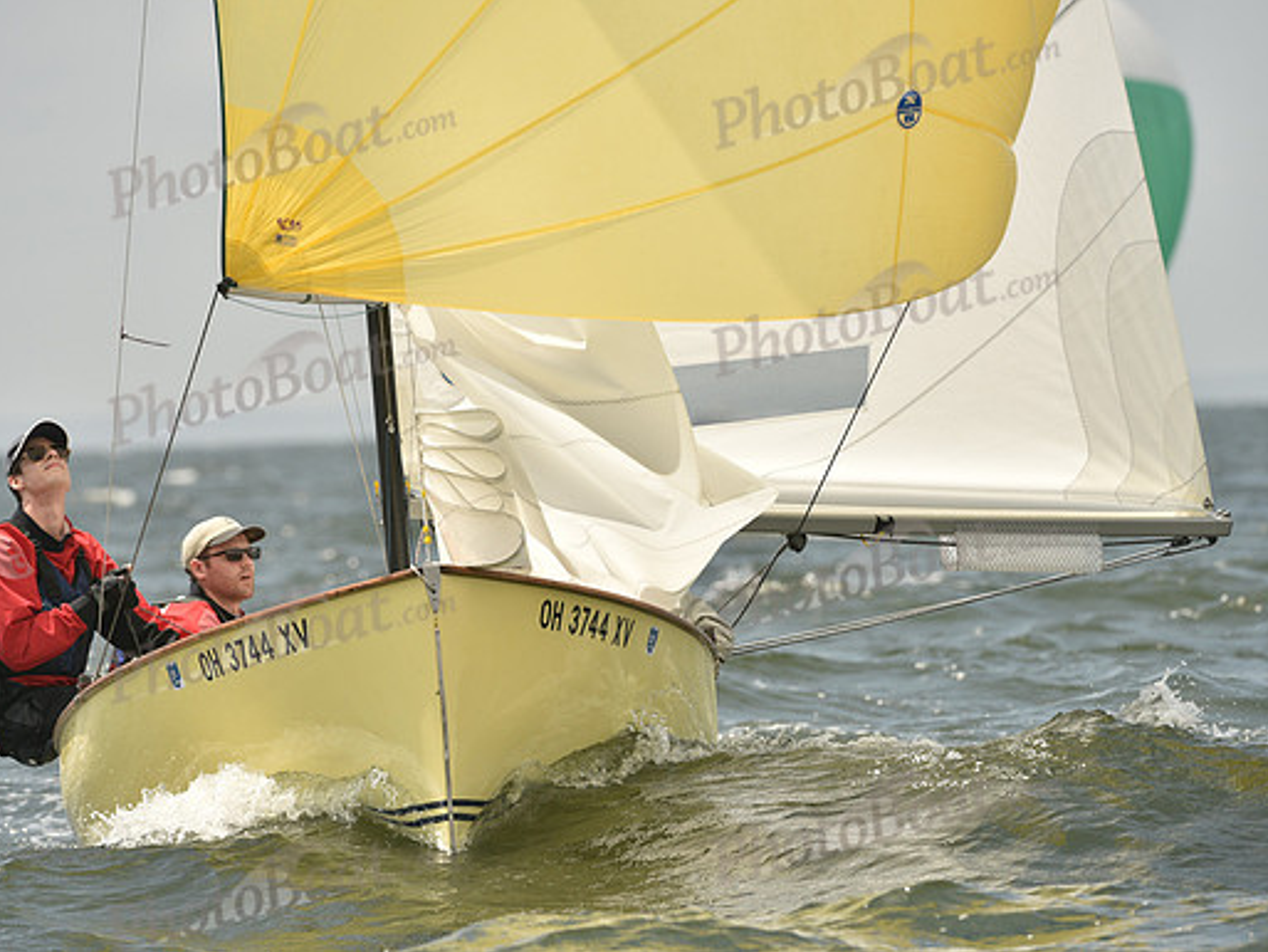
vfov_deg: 3.4
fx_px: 15938
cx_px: 586
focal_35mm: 435
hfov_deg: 4.6
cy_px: 476
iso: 320
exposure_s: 1/1250
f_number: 8
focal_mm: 400
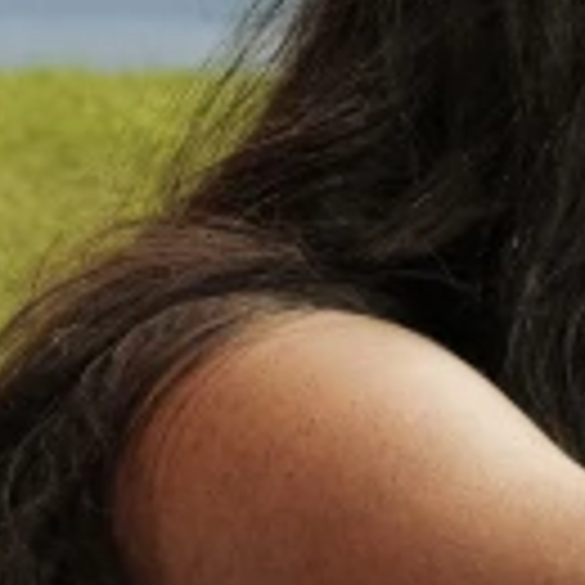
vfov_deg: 7.9
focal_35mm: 220
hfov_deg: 7.0
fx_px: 4206
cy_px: 590
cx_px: 1809
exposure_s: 1/125
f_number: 5.6
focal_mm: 23.3
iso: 1600
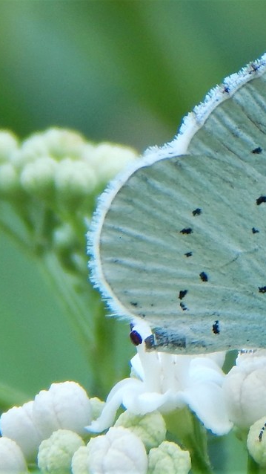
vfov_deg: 4.7
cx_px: 296
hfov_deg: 2.6
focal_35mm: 459
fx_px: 5754
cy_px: 237
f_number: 5.7
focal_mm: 56.5
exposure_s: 1/80
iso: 125
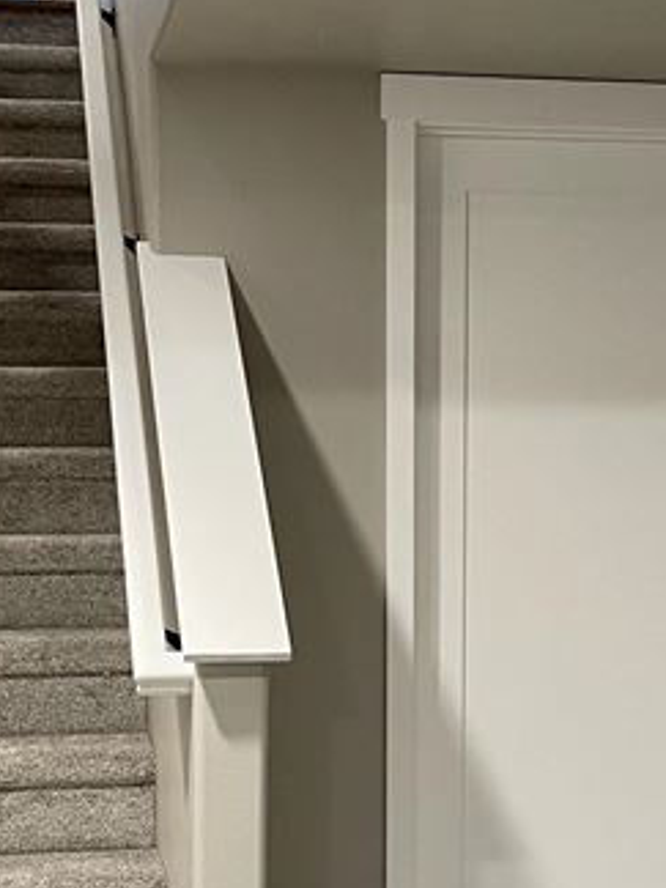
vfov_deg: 25.2
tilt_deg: -5.1
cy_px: 597
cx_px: 381
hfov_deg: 19.1
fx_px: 1975
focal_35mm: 77
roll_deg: +0.0
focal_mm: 4.2
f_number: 1.6
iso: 250
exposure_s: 1/60
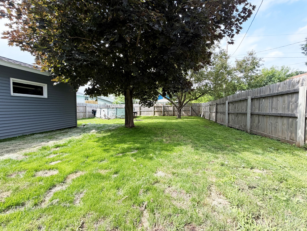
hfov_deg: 98.1
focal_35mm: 15
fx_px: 133
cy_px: 110
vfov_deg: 81.7
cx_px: 158
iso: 64
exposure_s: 1/486
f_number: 2.2
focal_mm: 2.22
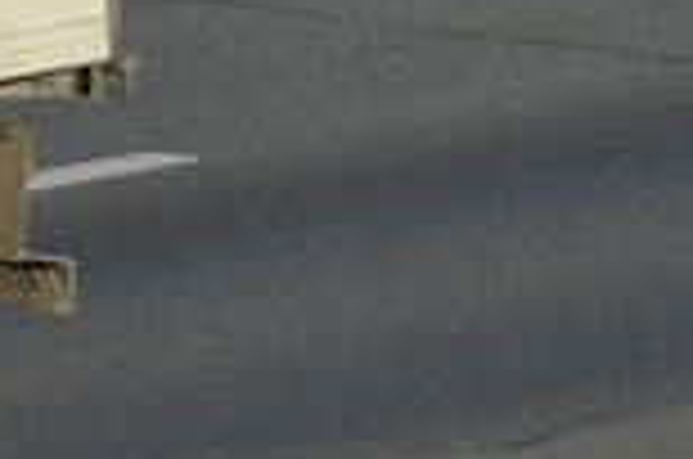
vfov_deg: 2.1
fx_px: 12389
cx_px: -1890
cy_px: -423
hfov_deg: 3.1
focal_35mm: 645
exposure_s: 1/1000
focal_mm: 55
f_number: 6.3
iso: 100
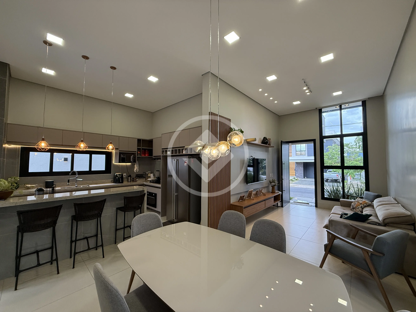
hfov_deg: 102.1
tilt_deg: +3.1
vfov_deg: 85.7
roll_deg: -0.7
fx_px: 168
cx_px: 208
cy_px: 156
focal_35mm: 14
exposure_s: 1/120
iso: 200
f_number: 2.2
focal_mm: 2.22
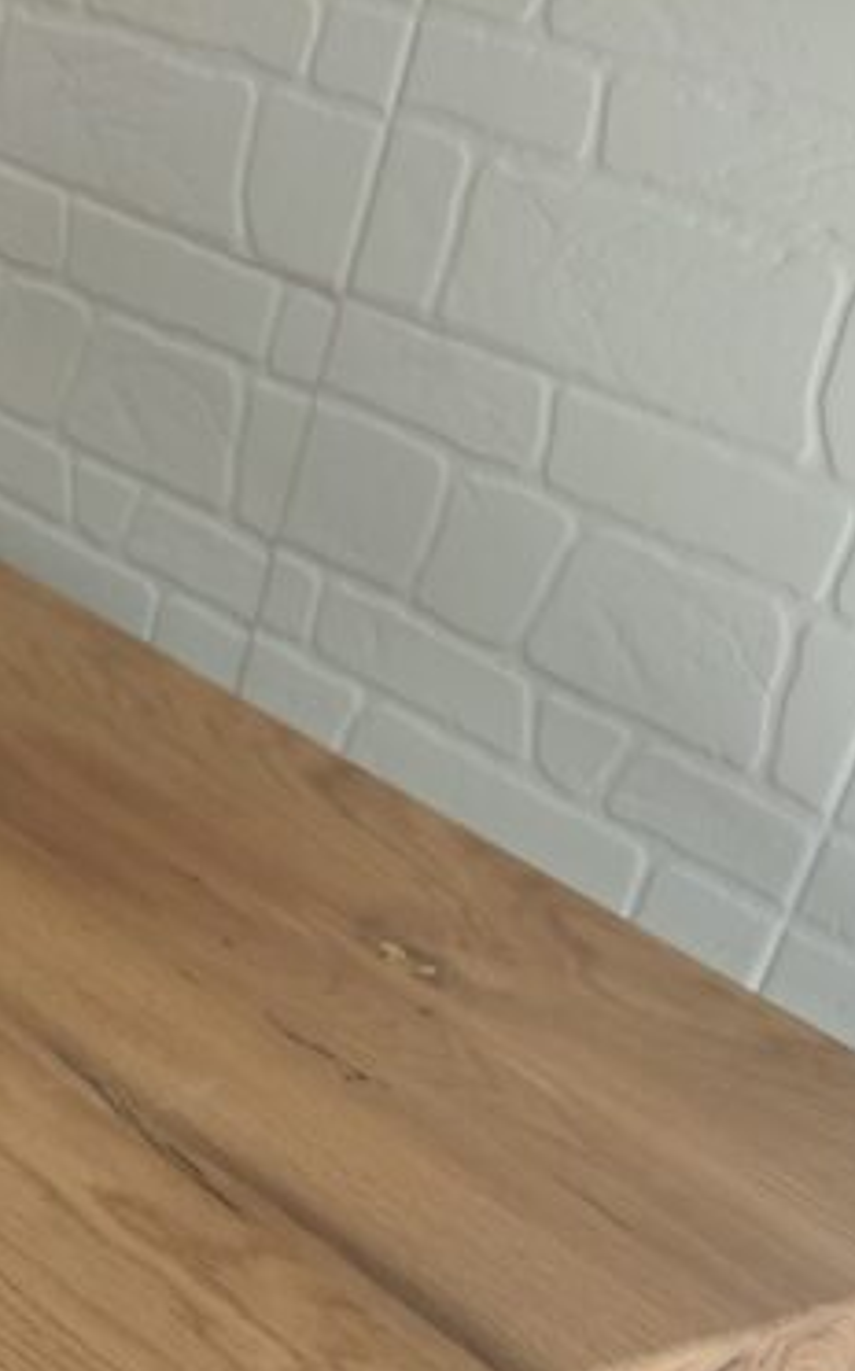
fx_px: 2128
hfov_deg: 22.2
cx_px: 96
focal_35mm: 57
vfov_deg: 32.0
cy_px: 1467
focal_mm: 4.69
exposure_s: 1/173
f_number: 1.8
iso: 50
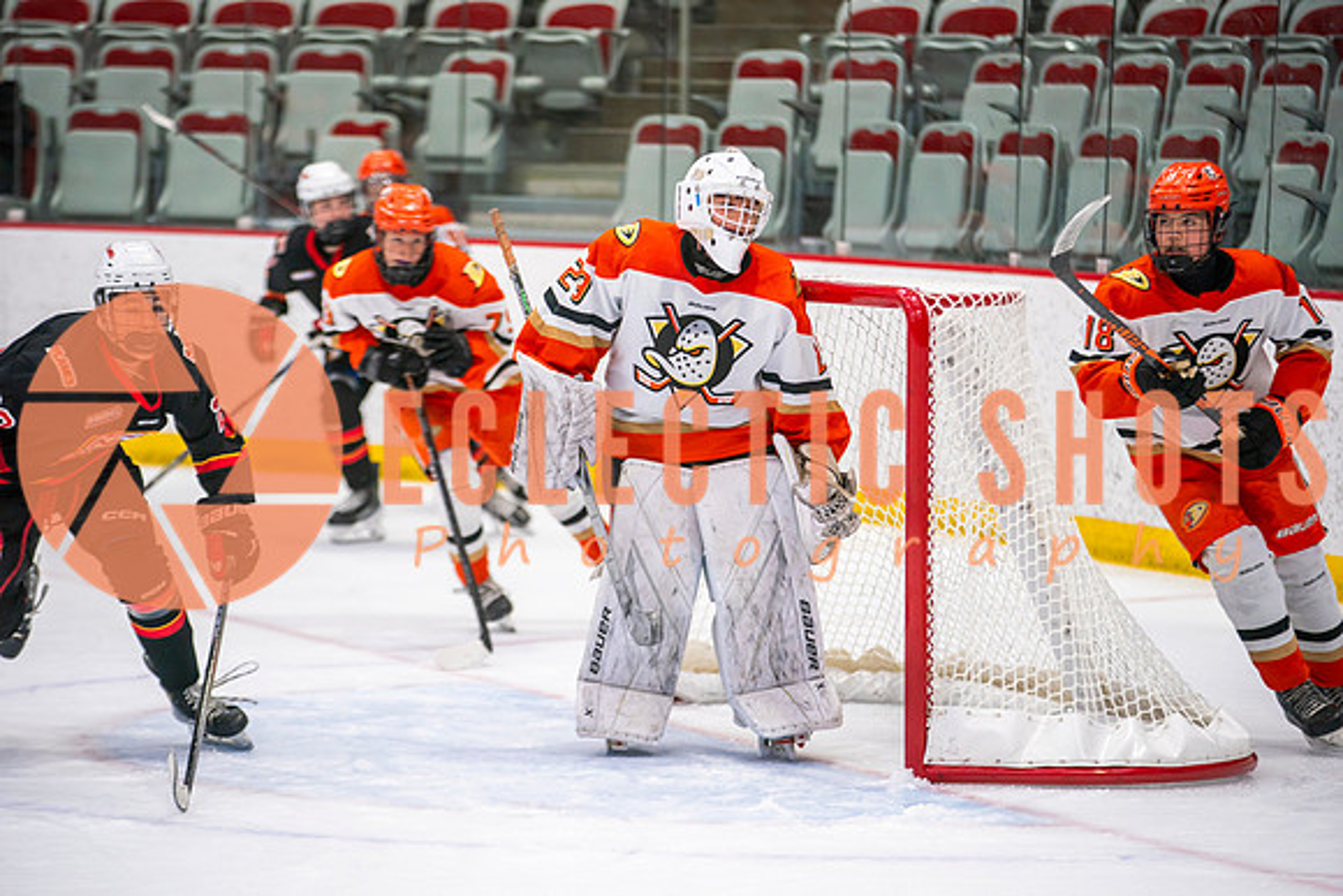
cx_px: 672
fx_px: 6269
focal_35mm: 168
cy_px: 448
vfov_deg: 8.2
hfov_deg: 12.2
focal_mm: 165
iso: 1250
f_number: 2.8
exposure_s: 1/640
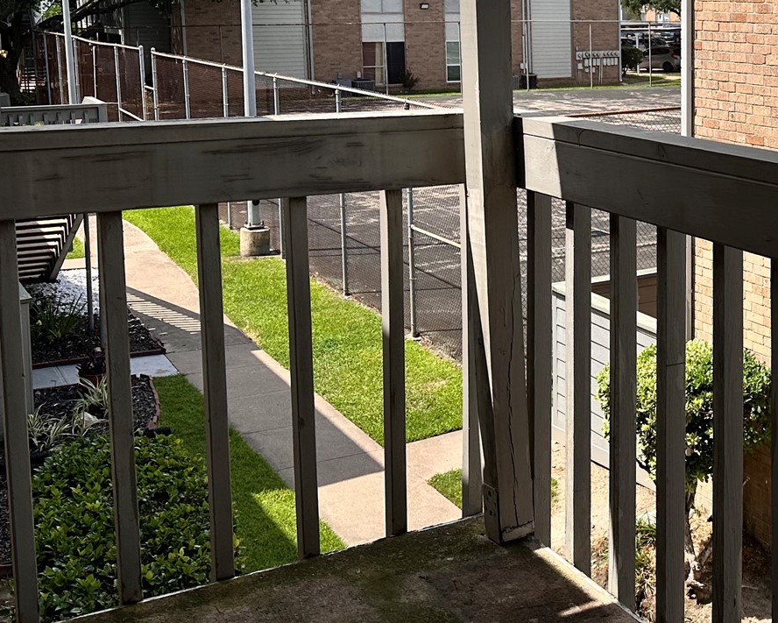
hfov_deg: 32.2
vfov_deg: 27.7
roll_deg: -0.5
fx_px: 1244
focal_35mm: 54
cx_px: 766
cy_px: 155
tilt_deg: -6.6
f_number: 1.78
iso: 80
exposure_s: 1/5263
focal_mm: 6.86
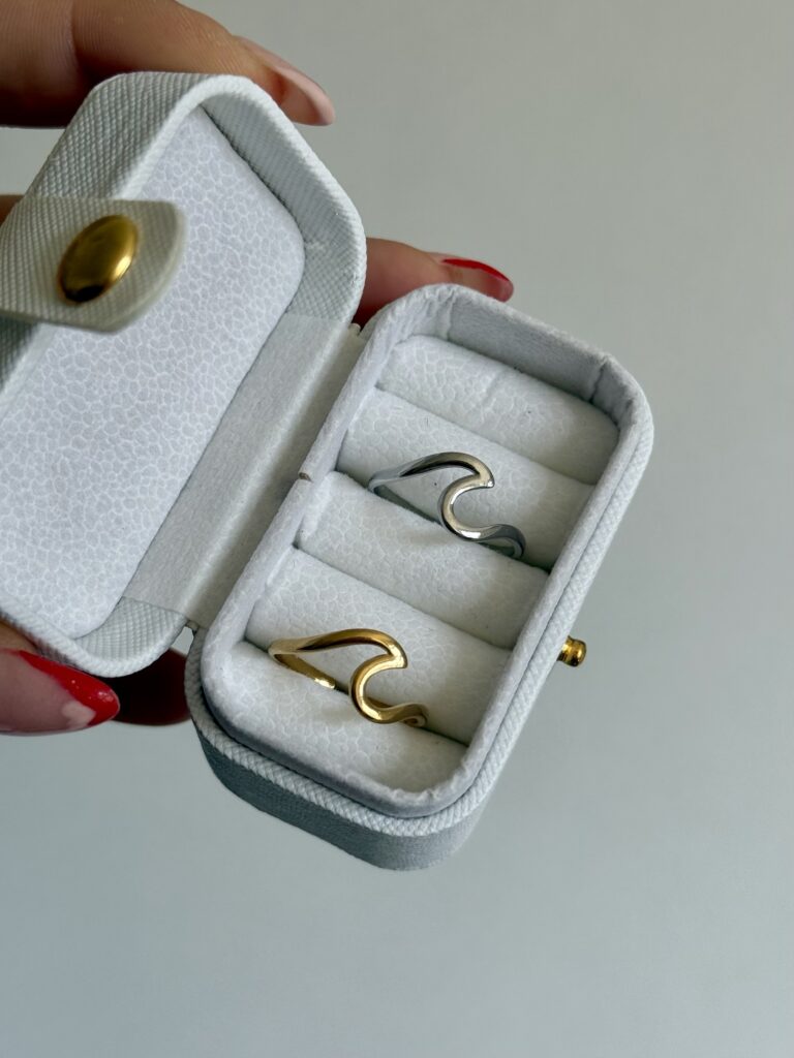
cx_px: 397
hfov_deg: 30.3
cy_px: 529
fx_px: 1468
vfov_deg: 39.7
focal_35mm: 48
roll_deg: -4.8
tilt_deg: -7.2
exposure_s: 1/165
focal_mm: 6.76
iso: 50
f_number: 1.78
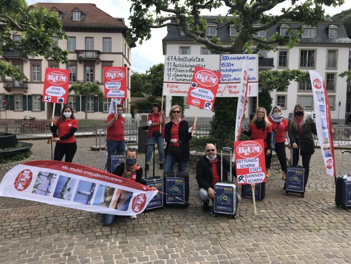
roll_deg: -0.5
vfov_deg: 49.7
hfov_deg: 63.4
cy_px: 132
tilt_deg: -5.8
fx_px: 284
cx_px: 176
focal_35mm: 28
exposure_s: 1/1350
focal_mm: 3.99
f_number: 1.8
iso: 20
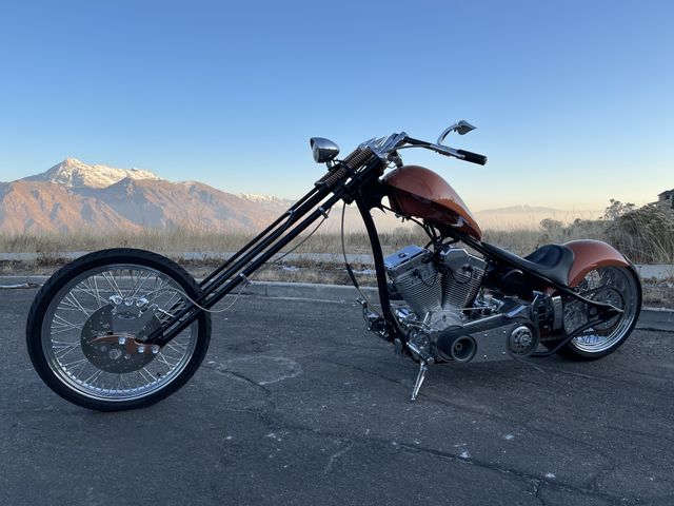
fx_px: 506
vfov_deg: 53.1
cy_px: 253
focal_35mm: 26
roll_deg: +0.8
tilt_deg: -4.8
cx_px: 337
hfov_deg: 67.3
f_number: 1.6
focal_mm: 5.1
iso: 32
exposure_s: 1/930
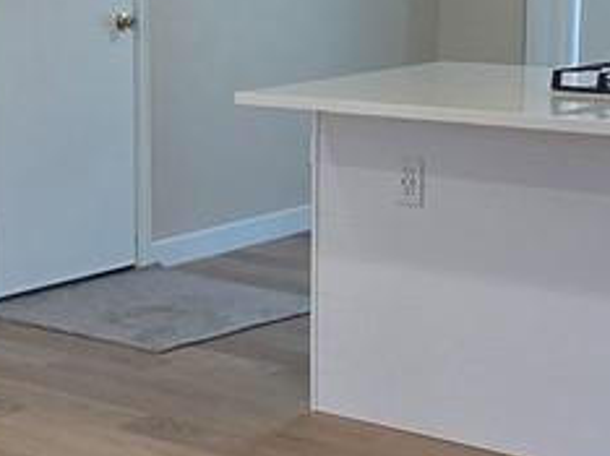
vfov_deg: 16.5
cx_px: 47
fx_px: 1567
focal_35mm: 89
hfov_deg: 21.5
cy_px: 292
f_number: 2.2
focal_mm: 2.2
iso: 80
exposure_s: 1/120
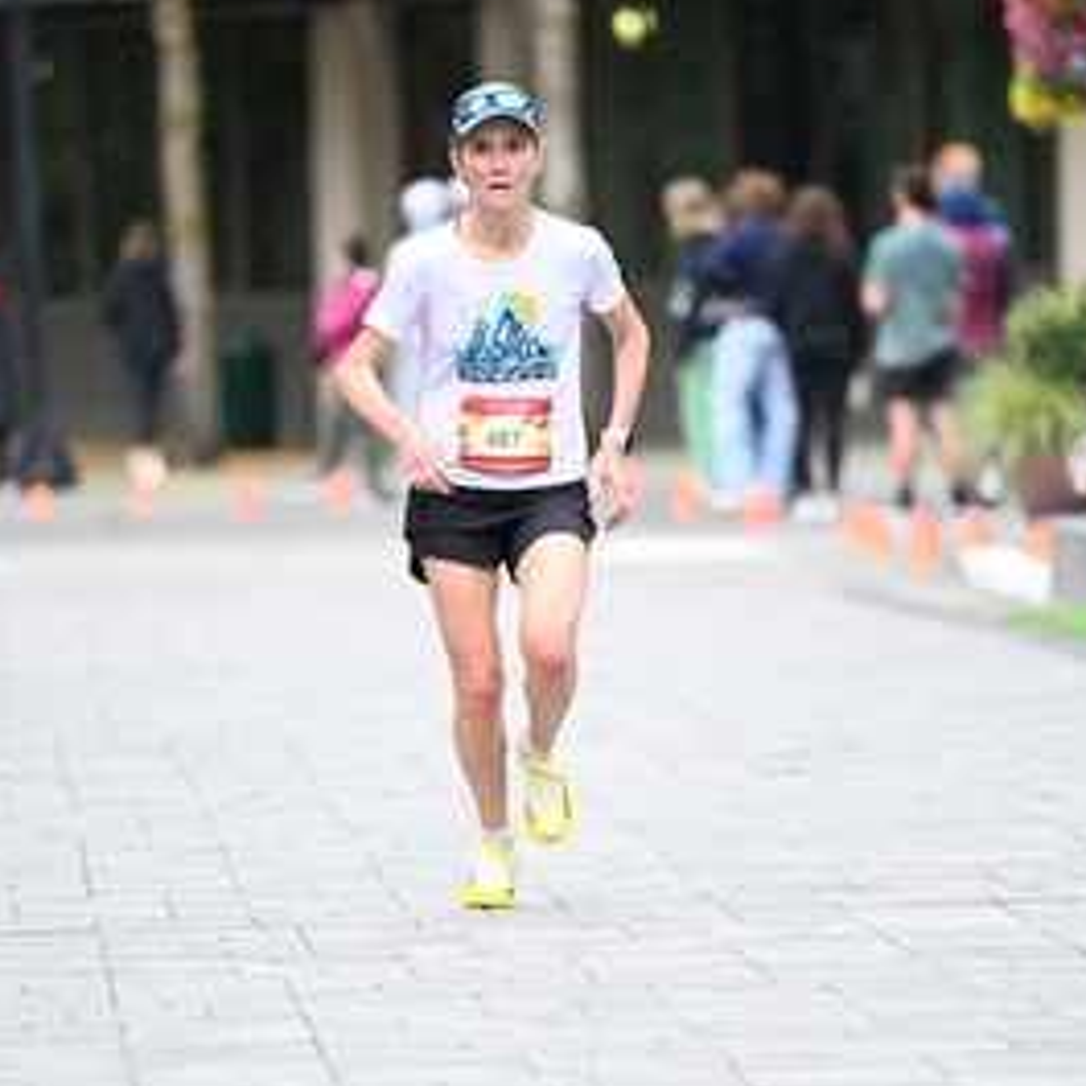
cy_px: 666
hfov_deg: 4.9
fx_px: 12565
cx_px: 578
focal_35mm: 354
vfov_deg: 4.9
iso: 1250
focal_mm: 200
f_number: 2.8
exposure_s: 1/1250
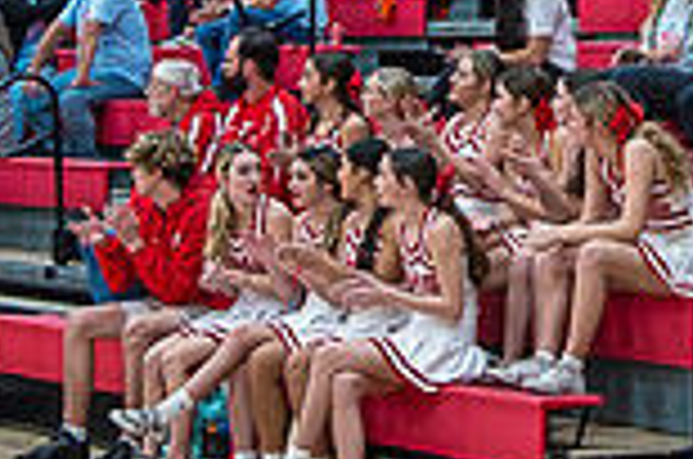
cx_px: 644
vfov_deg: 8.9
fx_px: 2901
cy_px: -126
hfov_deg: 13.5
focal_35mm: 151
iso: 2000
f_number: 4
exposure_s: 1/320
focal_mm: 40
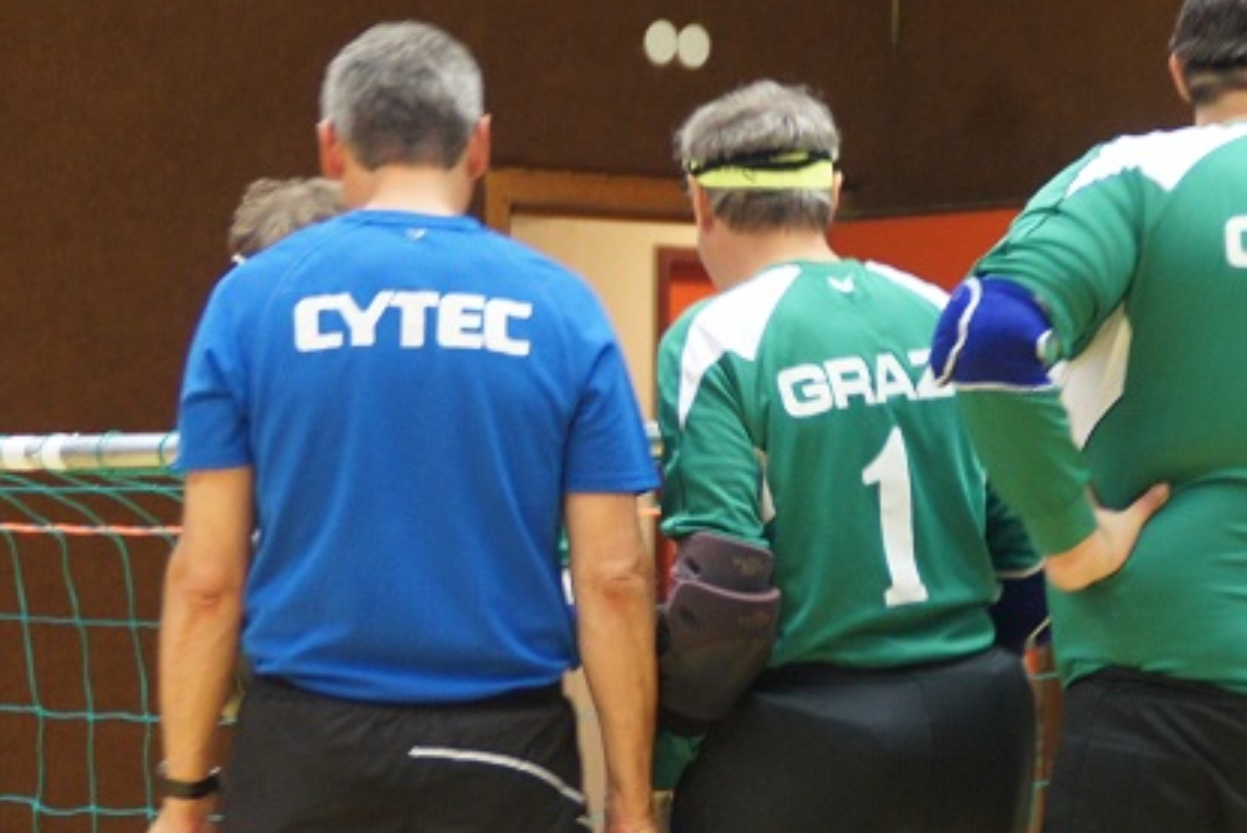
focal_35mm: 289
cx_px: 688
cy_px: 385
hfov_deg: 7.1
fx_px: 10014
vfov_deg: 4.8
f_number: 5.6
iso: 1600
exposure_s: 1/15
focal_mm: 100
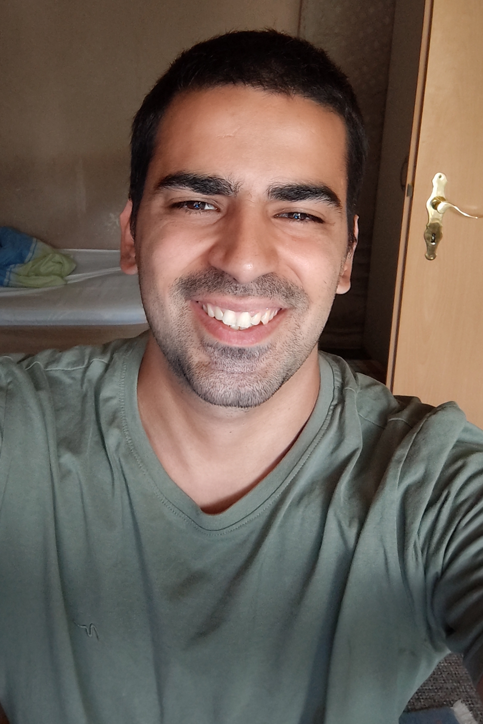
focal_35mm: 32
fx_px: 644
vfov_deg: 57.9
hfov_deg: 41.0
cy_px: 268
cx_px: 207
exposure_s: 1/20
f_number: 2.4
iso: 430
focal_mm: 3.26
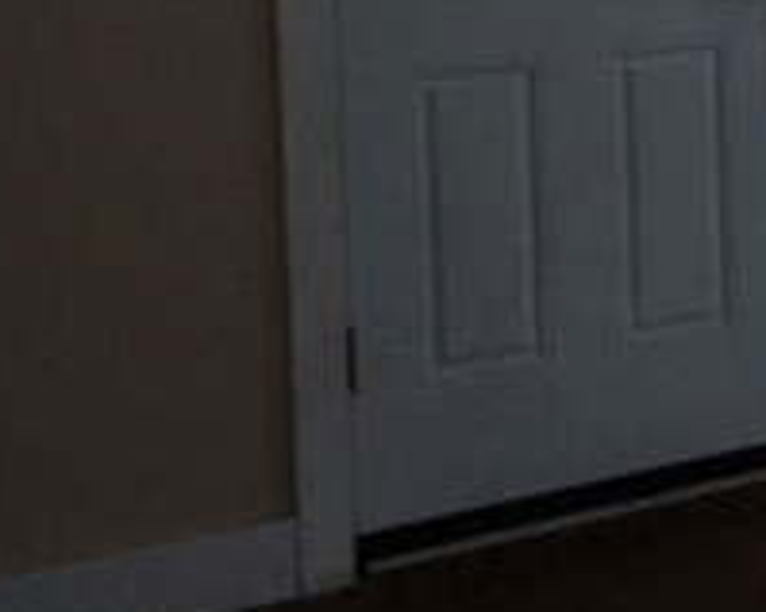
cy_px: -104
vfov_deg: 16.3
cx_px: 997
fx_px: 2062
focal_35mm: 91
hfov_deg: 19.4
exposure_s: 1/30
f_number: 2.2
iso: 250
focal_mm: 4.15
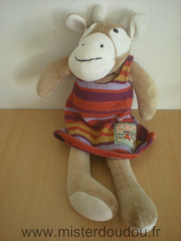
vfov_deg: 49.0
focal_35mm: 38
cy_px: 120
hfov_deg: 37.7
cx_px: 90
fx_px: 265
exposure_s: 1/19.5
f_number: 3.1
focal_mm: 6.3
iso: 200
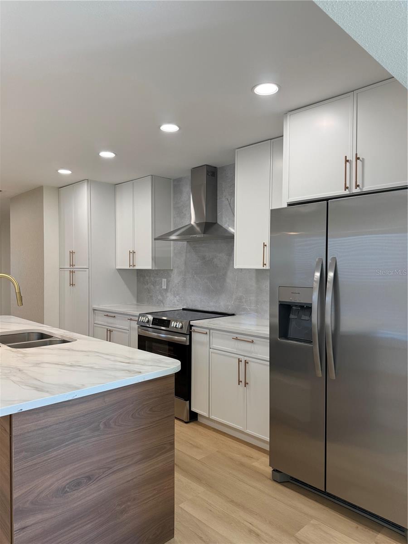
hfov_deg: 56.8
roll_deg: -0.3
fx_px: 377
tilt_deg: +0.6
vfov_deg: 71.6
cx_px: 204
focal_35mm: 24
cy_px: 272
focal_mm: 6.76
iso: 125
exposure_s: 1/197
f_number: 1.78
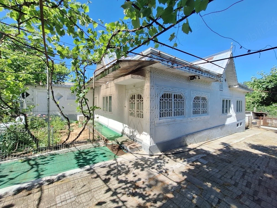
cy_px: 104
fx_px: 104
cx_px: 138
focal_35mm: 13
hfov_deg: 106.2
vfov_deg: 89.9
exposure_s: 1/1153
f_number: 2.2
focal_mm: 1.74
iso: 40
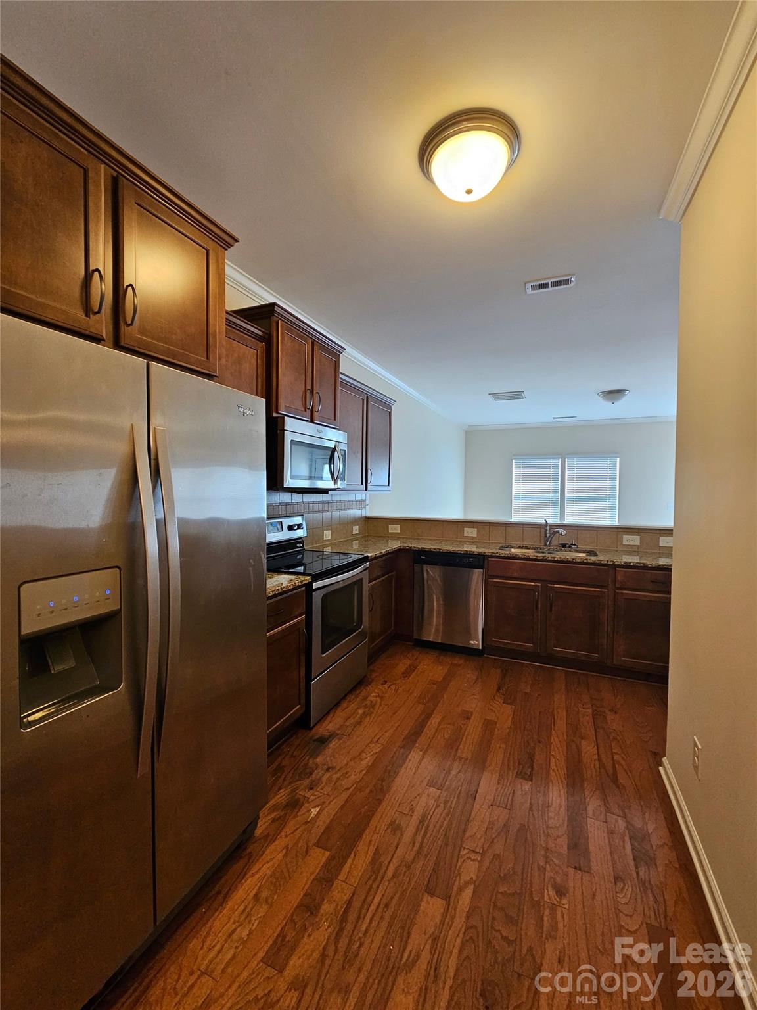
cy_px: 505
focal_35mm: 13
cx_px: 378
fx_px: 379
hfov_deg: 89.9
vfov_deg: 106.2
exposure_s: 1/60
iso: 250
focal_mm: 2.2
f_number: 2.2
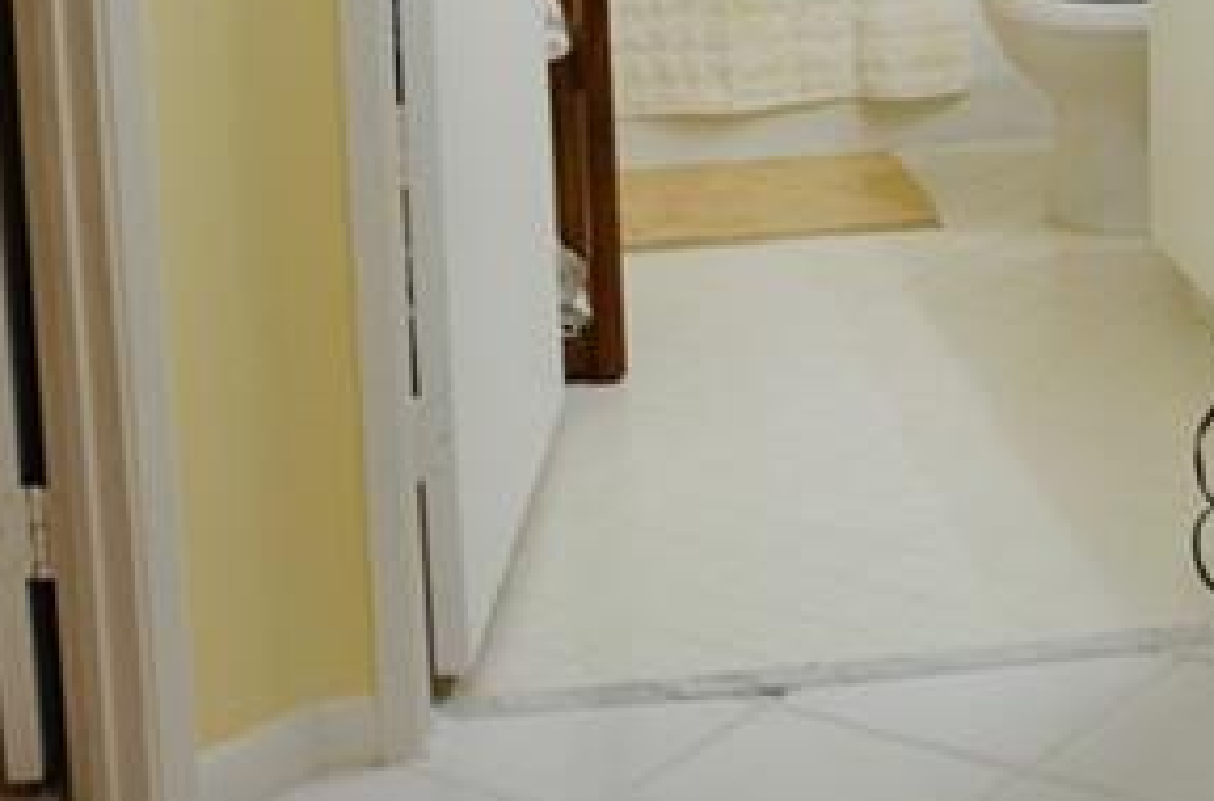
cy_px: -306
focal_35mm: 96
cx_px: 970
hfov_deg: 21.1
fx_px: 3227
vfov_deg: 13.5
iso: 800
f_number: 3.5
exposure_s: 1/200
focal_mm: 18
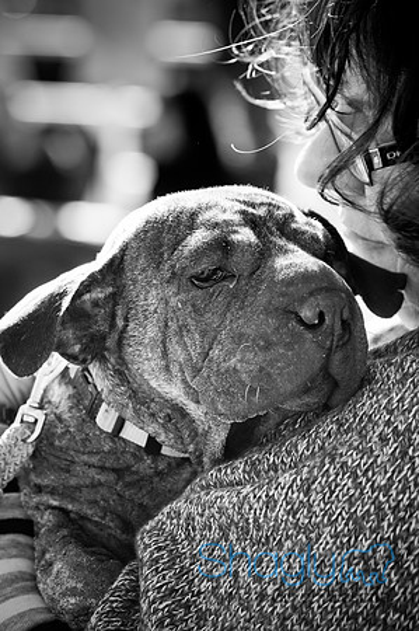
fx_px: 3150
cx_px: 210
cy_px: 316
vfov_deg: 11.4
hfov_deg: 7.6
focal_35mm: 180
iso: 400
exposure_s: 1/400
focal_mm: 120
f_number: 6.3
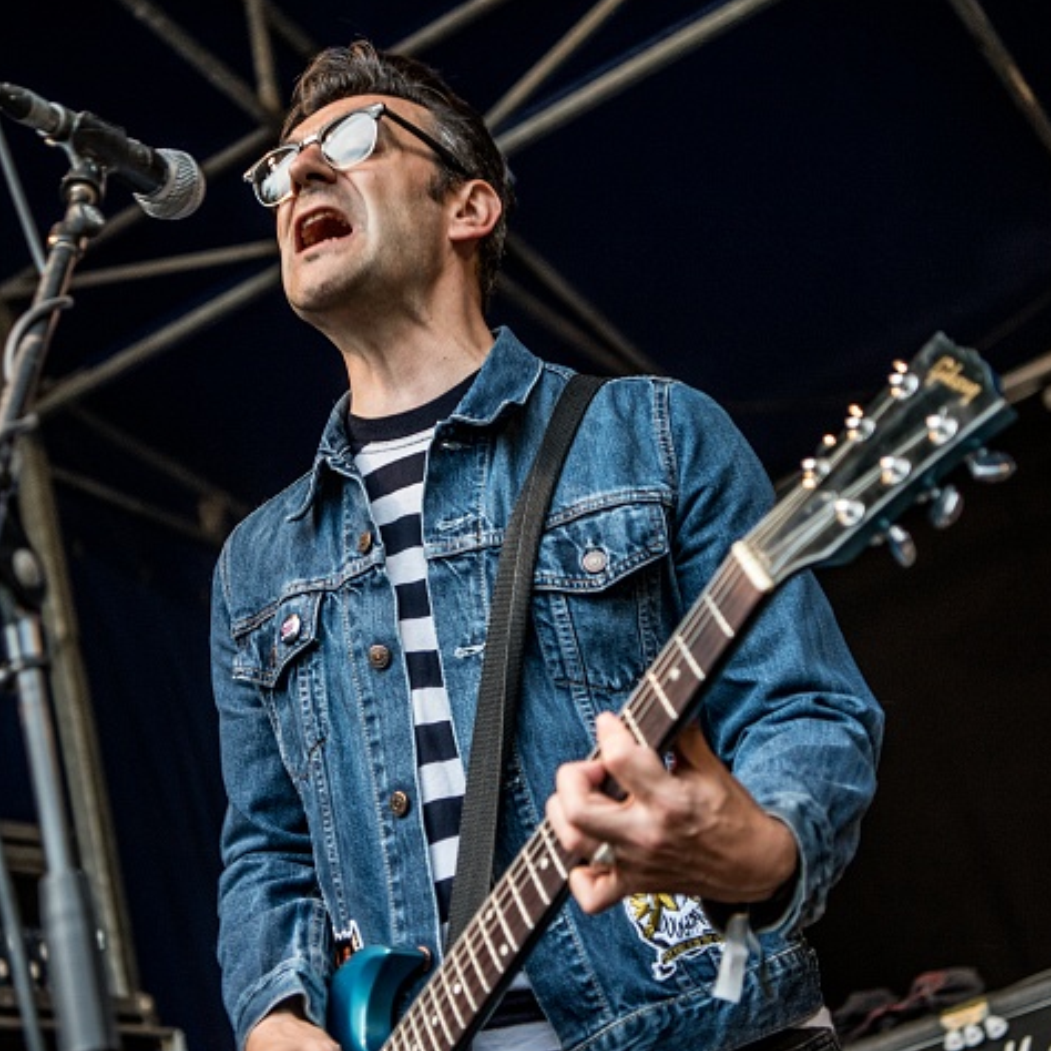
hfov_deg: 27.7
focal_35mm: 62
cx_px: 508
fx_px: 2130
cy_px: 527
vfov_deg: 27.7
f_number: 2.8
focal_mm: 48
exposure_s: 1/125
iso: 640
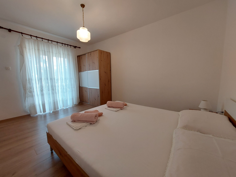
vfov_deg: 89.9
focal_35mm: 13
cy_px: 88
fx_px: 89
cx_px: 118
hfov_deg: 106.2
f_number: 2.2
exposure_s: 1/50
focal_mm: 1.74
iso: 125
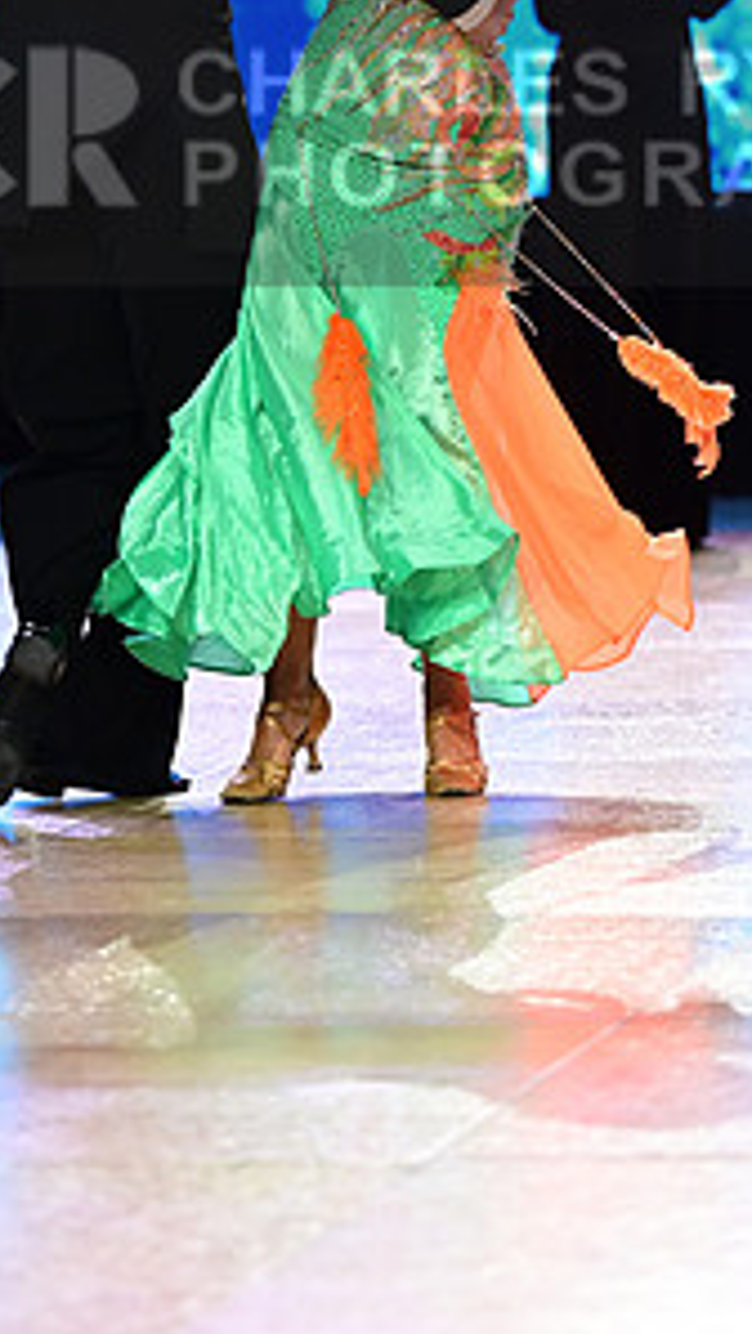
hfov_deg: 5.2
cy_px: 139
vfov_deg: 9.2
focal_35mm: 234
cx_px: 452
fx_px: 8281
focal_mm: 115
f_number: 2.8
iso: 1600
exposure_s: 1/500
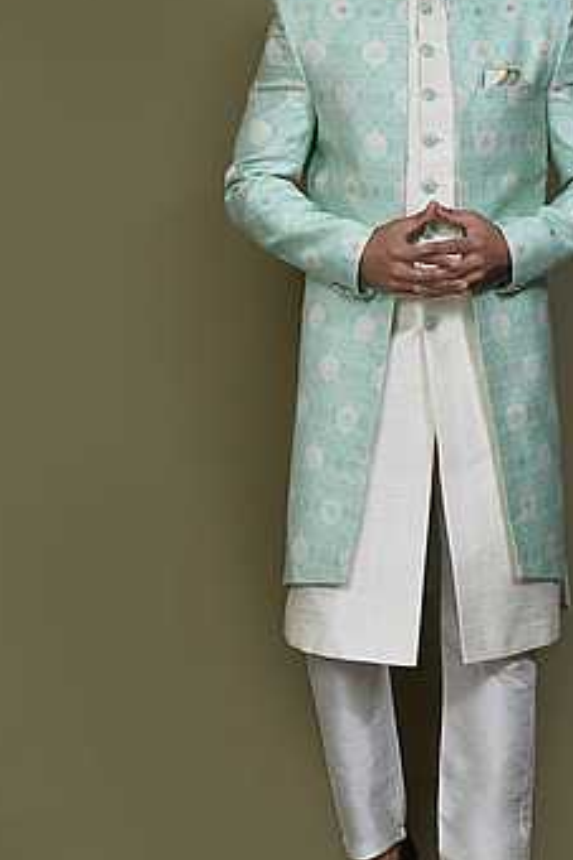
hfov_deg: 17.6
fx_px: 1840
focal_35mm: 77
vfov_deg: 26.3
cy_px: 380
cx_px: 424
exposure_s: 1/160
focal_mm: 50
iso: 640
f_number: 10
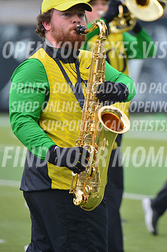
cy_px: 105
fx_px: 3759
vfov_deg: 3.8
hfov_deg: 2.5
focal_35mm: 538
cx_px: 105
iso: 640
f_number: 5.6
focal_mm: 400
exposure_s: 1/500
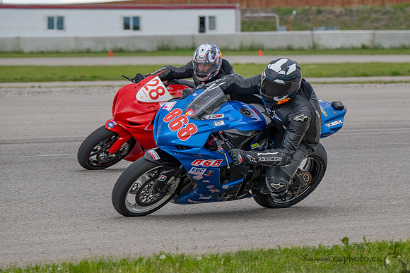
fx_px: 2702
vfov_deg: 5.8
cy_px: 137
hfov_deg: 8.7
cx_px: 263
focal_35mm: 237
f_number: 6.3
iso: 800
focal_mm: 180
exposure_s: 1/1250
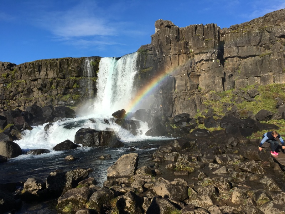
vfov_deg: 48.2
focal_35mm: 29
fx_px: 239
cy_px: 107
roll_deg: +1.1
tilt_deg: +3.1
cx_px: 142
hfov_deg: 61.7
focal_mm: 4.15
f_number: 2.2
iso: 25
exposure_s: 1/1451
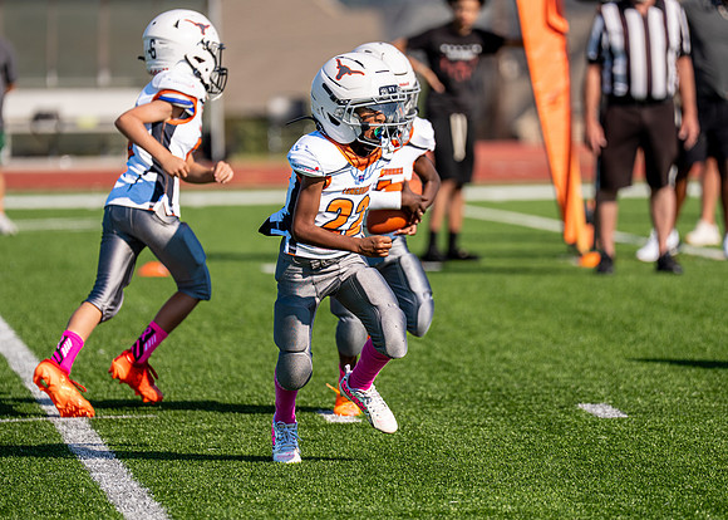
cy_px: 250
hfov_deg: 7.5
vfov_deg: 5.3
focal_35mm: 270
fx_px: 5577
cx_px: 384
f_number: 2.8
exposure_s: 1/2000
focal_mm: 200
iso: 100
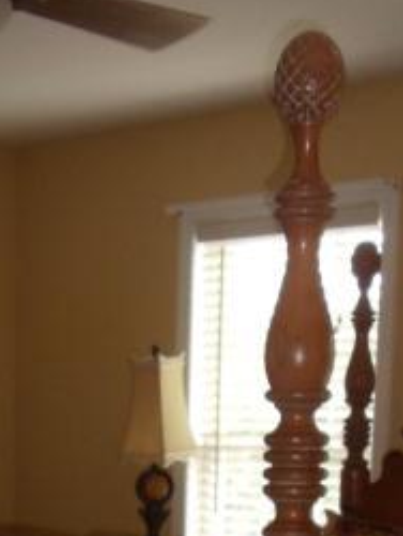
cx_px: 32
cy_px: 705
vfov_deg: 14.0
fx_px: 2092
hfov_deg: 10.9
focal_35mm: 135
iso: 100
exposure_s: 1/30
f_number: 3.5
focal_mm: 6
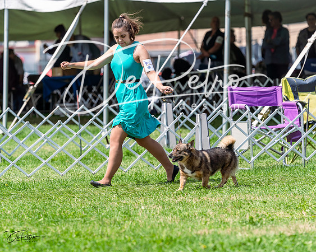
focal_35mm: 225
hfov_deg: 8.6
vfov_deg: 6.9
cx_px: 158
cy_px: 126
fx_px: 2106
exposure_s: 1/1000
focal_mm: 200
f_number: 4.5
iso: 100
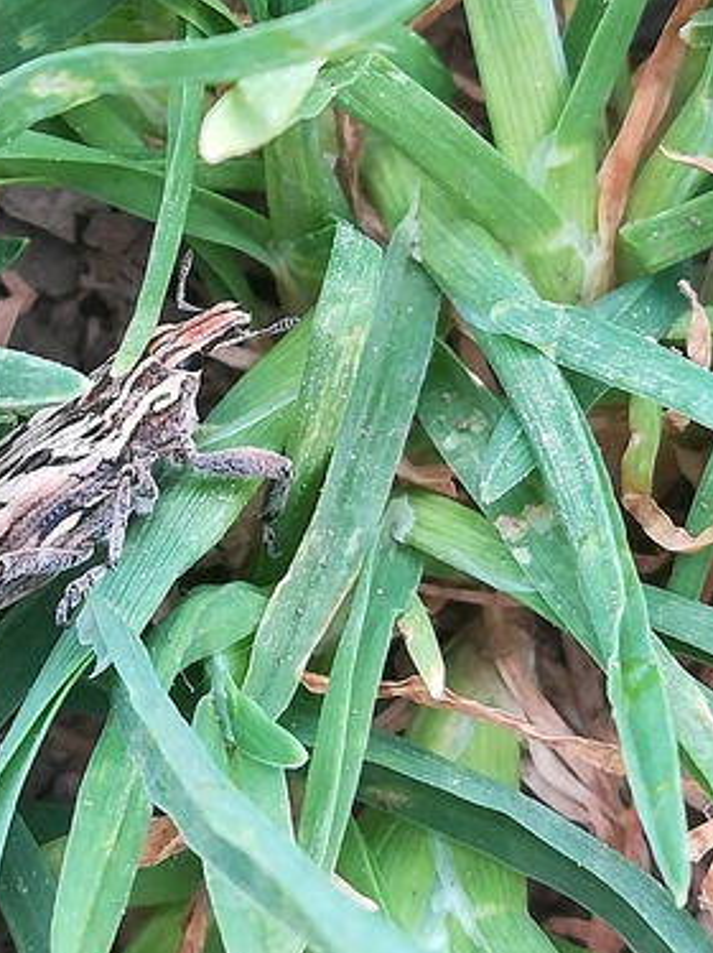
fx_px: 2447
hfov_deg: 16.4
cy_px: 219
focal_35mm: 89
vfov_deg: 21.8
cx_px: 127
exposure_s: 1/30
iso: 80
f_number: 2.2
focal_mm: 3.83
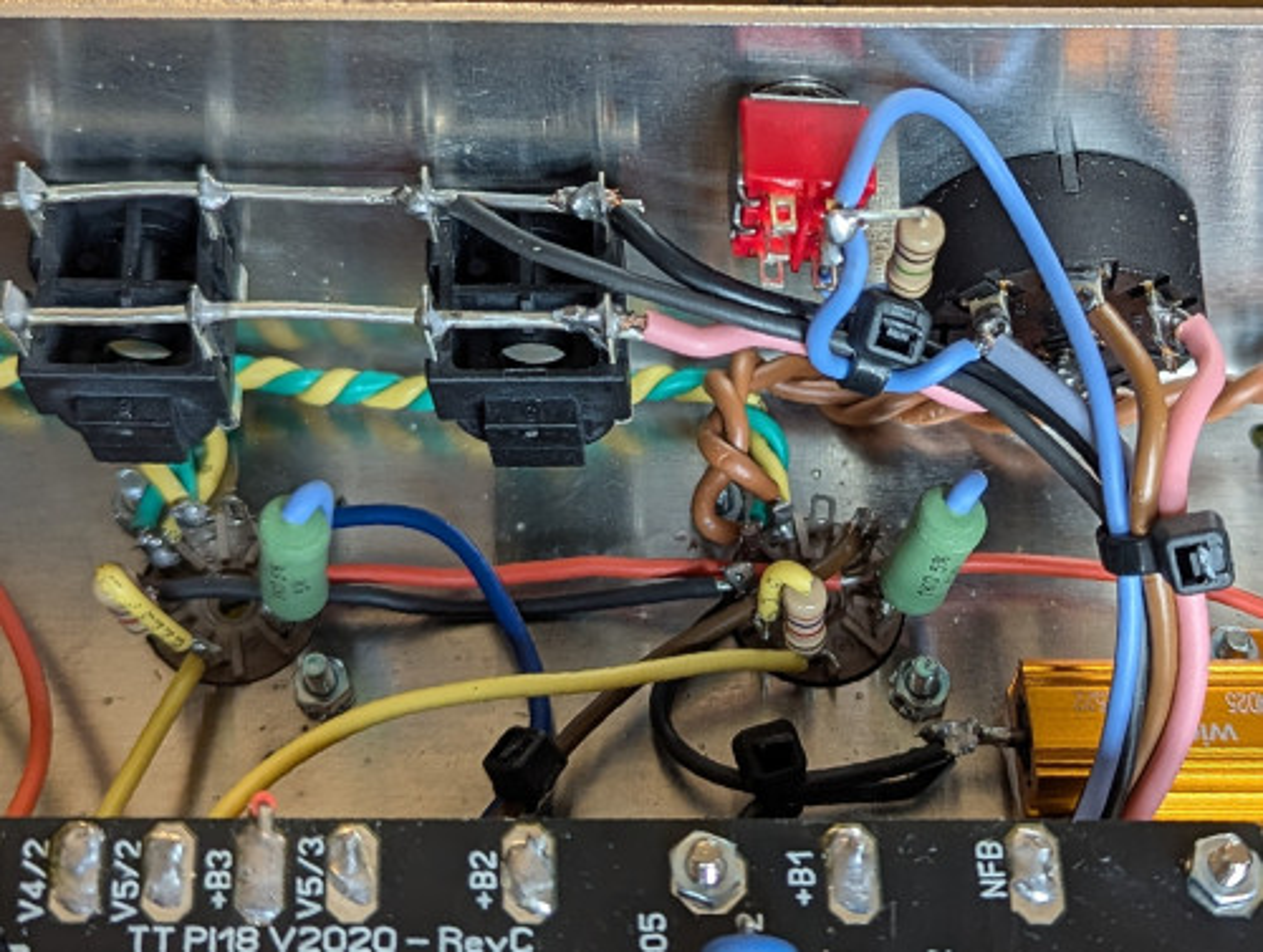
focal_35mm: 24
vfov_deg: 57.0
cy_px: 476
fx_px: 877
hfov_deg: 71.5
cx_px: 632
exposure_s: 1/43
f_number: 1.85
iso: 163
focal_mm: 6.81
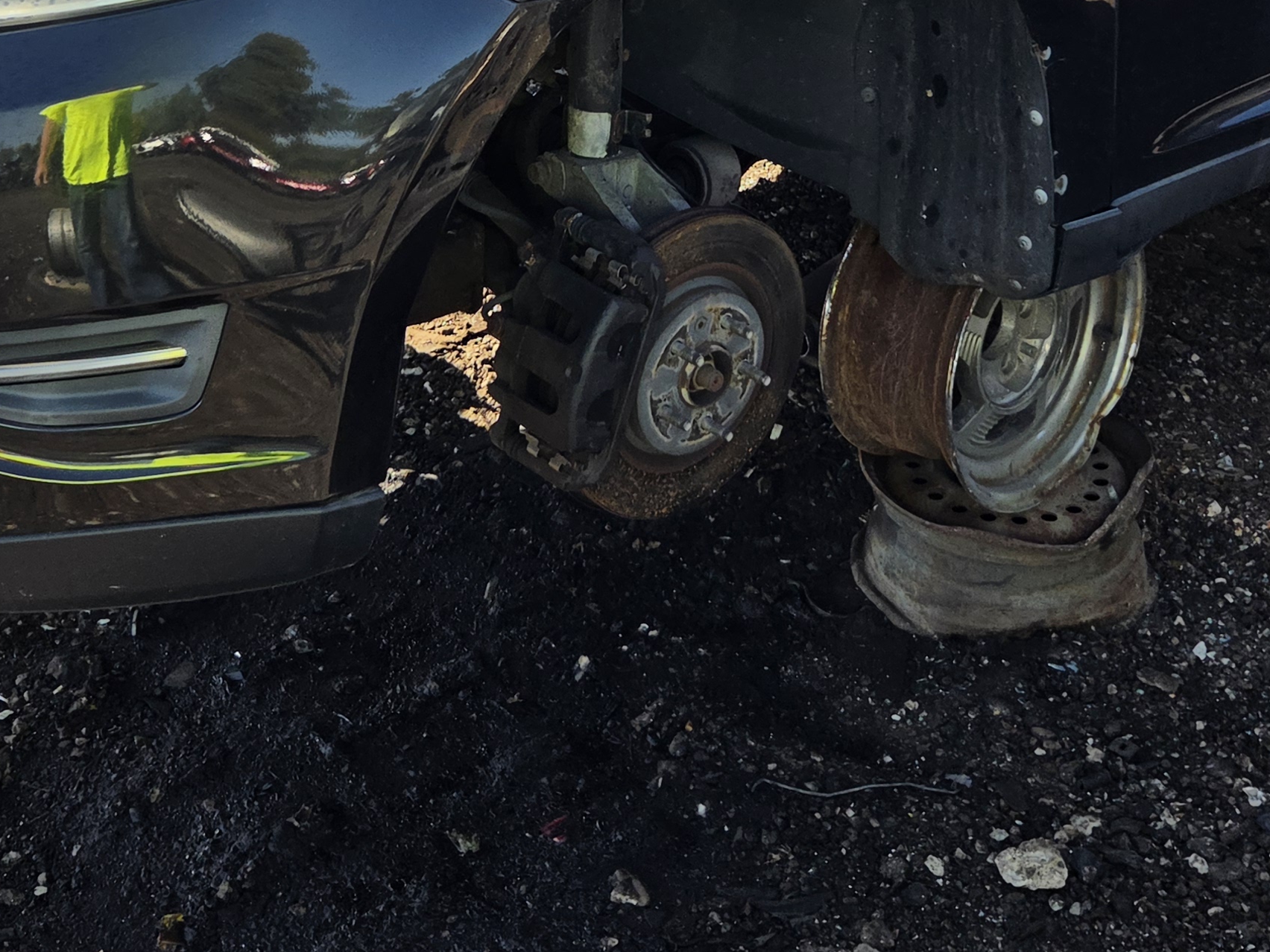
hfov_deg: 35.5
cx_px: 681
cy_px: -43
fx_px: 1981
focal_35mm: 54
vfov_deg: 25.4
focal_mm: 5.4
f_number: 1.8
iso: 80
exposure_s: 1/2745
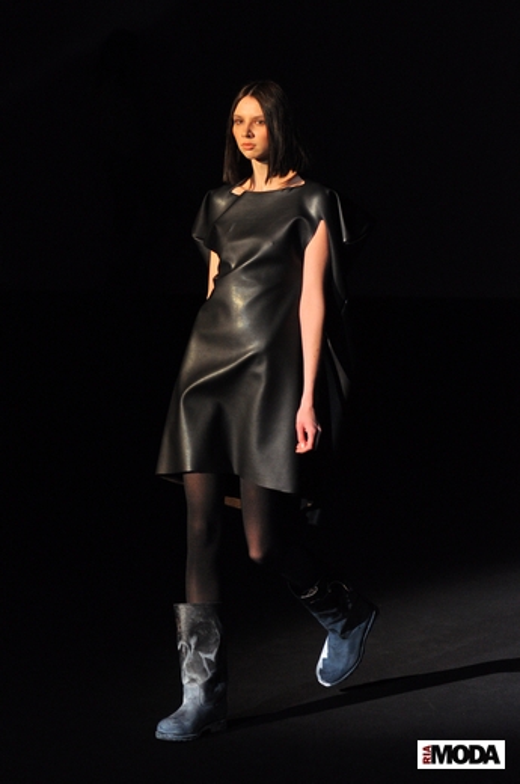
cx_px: 260
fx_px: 3000
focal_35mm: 138
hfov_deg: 9.9
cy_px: 392
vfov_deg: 14.9
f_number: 4
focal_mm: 92
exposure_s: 1/400
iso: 800
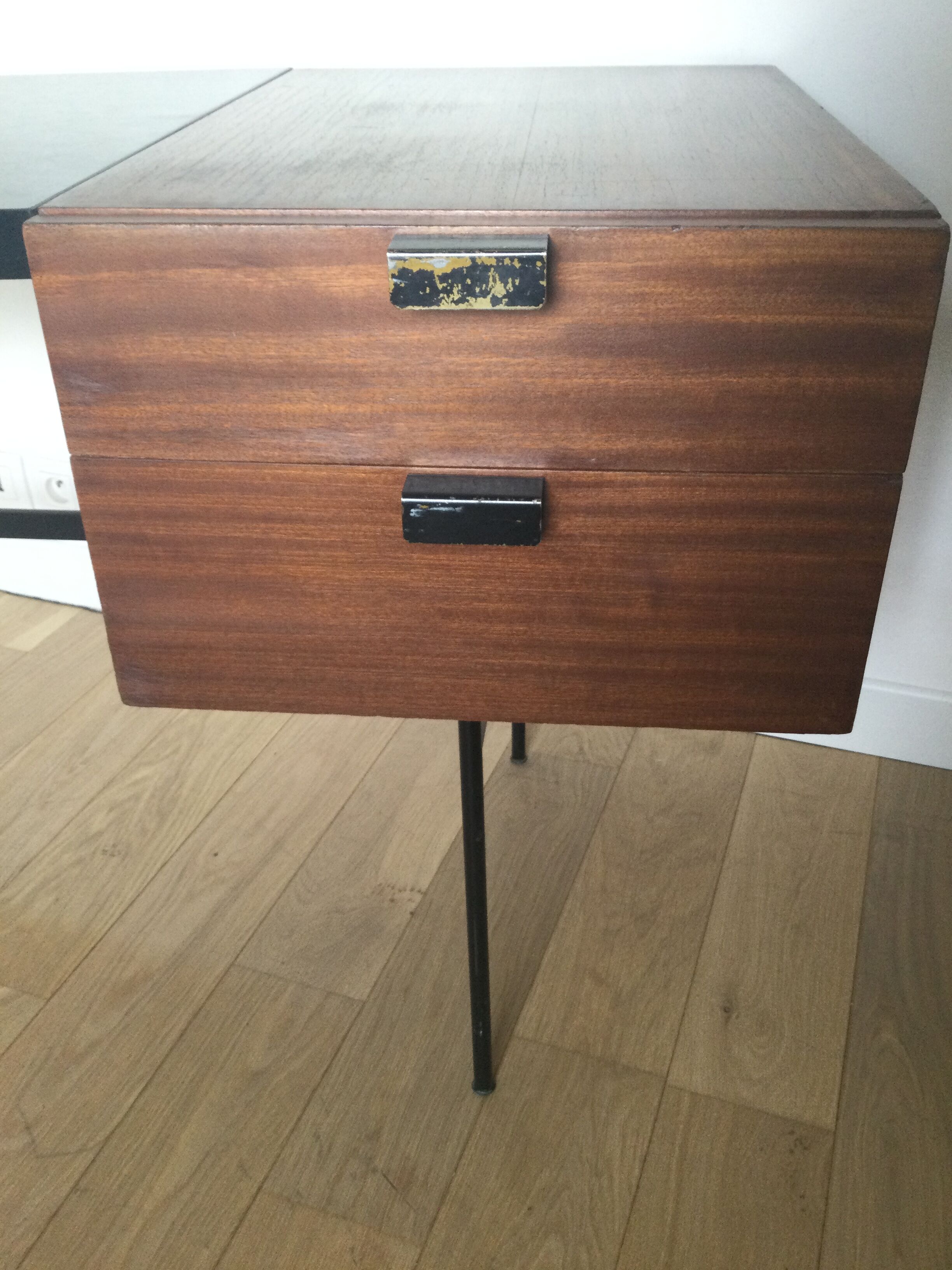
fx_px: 1137
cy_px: 635
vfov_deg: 58.4
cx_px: 476
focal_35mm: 31
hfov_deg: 45.4
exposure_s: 1/33
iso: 100
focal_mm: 3.3
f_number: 2.4
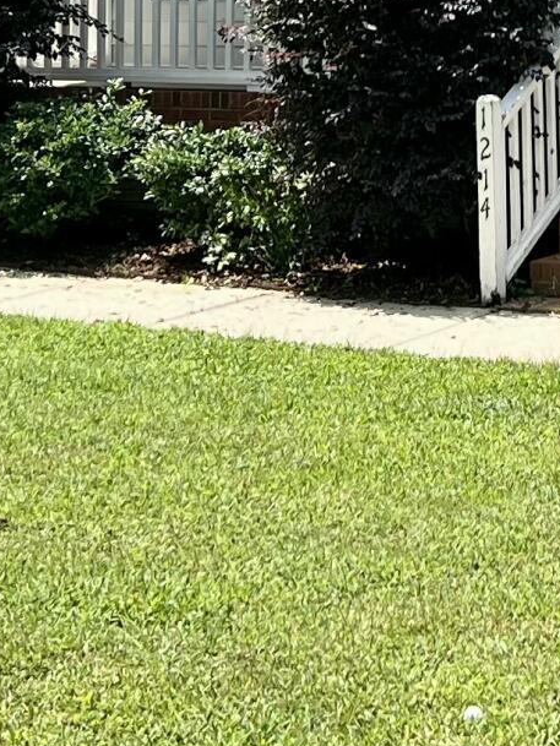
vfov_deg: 14.4
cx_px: 709
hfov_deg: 11.3
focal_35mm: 128
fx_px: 2760
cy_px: -372
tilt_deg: +4.1
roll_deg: +0.8
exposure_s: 1/2123
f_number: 1.5
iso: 50
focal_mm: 5.7
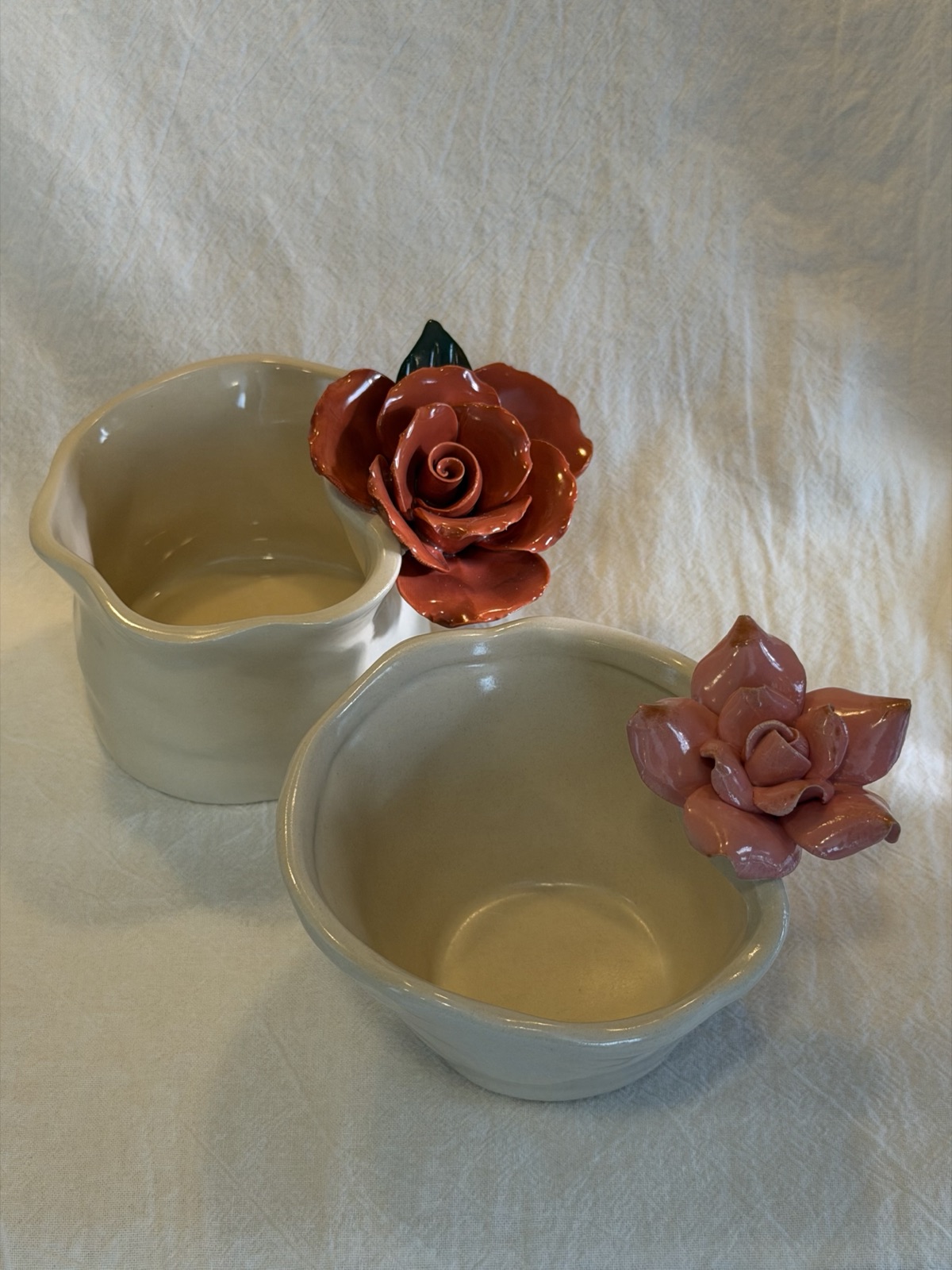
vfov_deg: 39.7
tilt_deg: -45.4
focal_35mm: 48
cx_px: 476
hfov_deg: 30.3
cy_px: 635
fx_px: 1760
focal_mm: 6.76
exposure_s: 1/121
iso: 80
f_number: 1.78
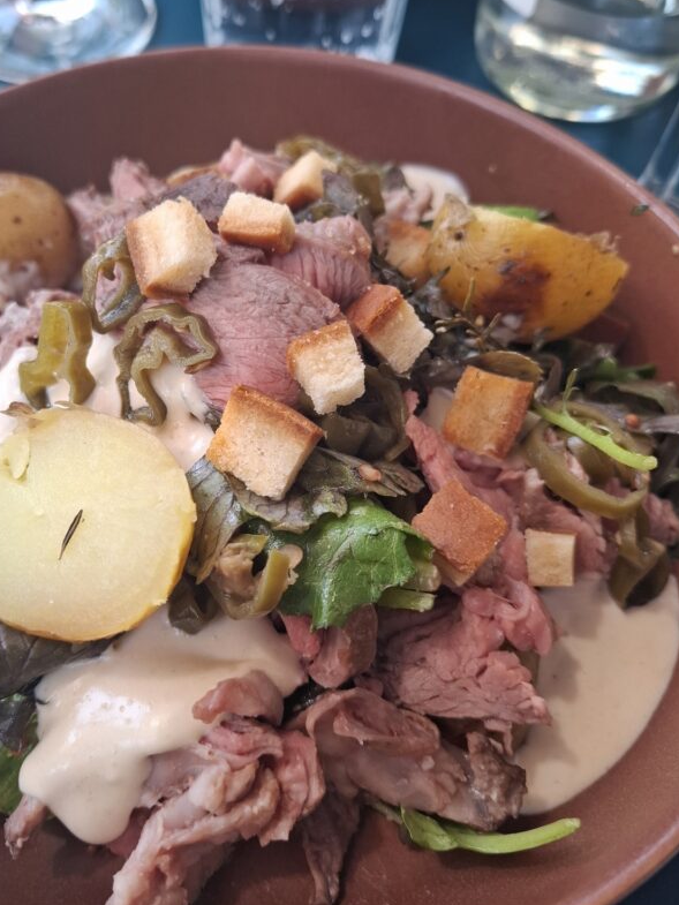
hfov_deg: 46.3
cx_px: 249
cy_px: 418
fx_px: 784
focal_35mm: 30
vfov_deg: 59.9
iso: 50
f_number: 1.8
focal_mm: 5.54
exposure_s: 1/100
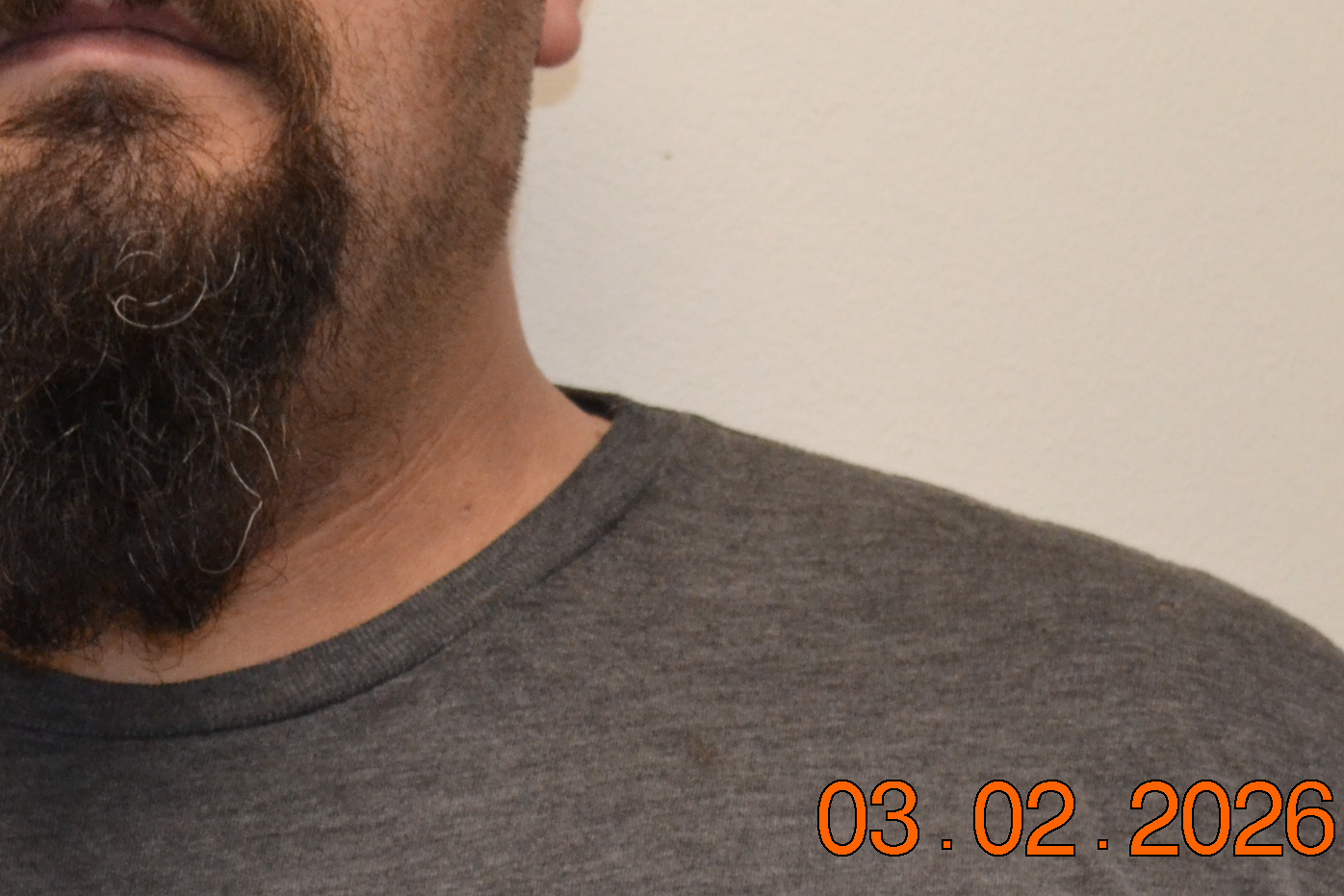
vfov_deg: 6.7
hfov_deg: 10.0
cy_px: -123
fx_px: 7625
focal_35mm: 204
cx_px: -6
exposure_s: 1/60
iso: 1400
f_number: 5.6
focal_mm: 55
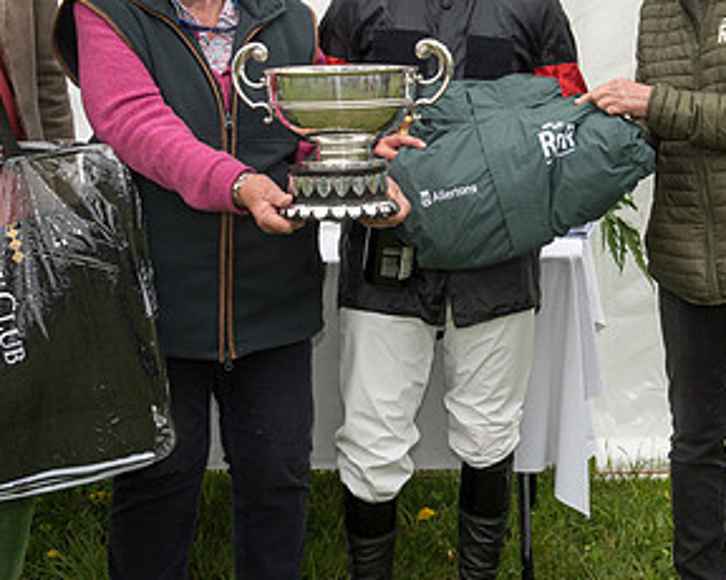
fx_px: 2083
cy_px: 202
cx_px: 425
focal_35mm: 97
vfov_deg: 15.8
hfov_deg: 19.8
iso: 400
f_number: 5.6
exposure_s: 1/640
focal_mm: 44
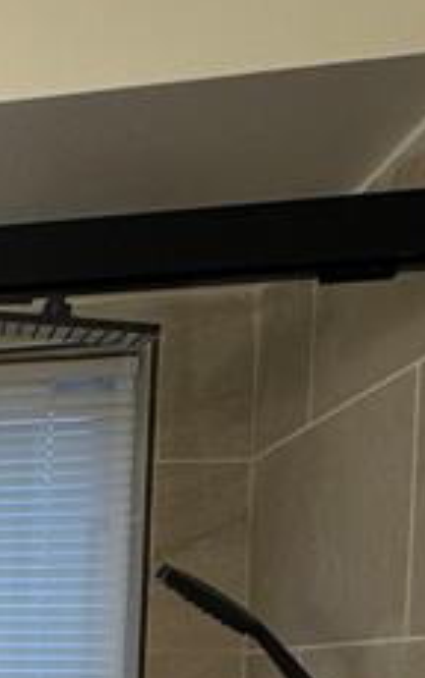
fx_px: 1222
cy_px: 719
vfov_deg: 28.6
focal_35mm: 66
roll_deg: -0.9
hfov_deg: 15.0
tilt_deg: -3.4
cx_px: -487
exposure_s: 1/60
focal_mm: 2.22
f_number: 2.2
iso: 160
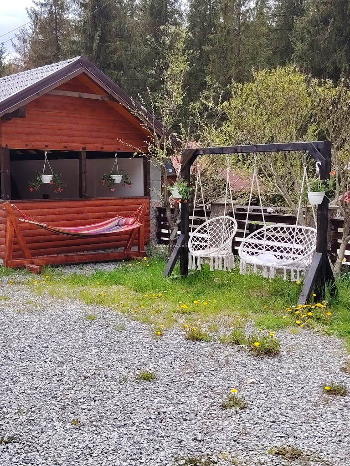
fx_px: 566
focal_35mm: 42
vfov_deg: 44.8
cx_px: 175
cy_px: 233
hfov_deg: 34.3
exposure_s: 1/411
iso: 100
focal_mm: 5.25
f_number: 1.75
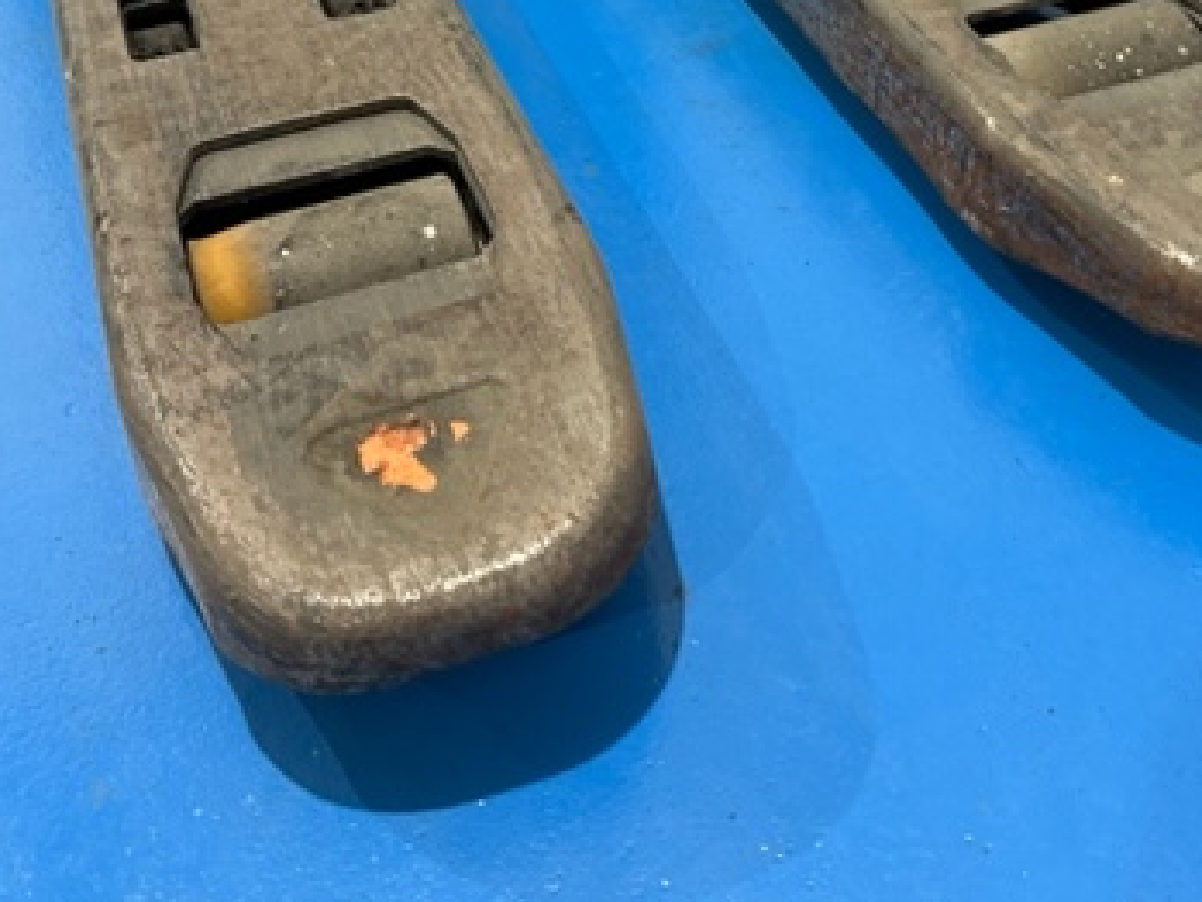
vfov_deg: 31.4
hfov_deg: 42.5
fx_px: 1528
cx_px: 782
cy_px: 100
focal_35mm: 44
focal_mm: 6.86
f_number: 1.78
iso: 320
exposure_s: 1/50
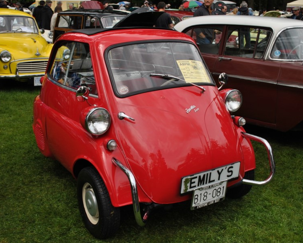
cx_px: 135
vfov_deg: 34.2
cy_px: 122
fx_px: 395
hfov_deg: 41.9
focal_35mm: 44
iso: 100
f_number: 7.1
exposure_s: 1/200
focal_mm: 26
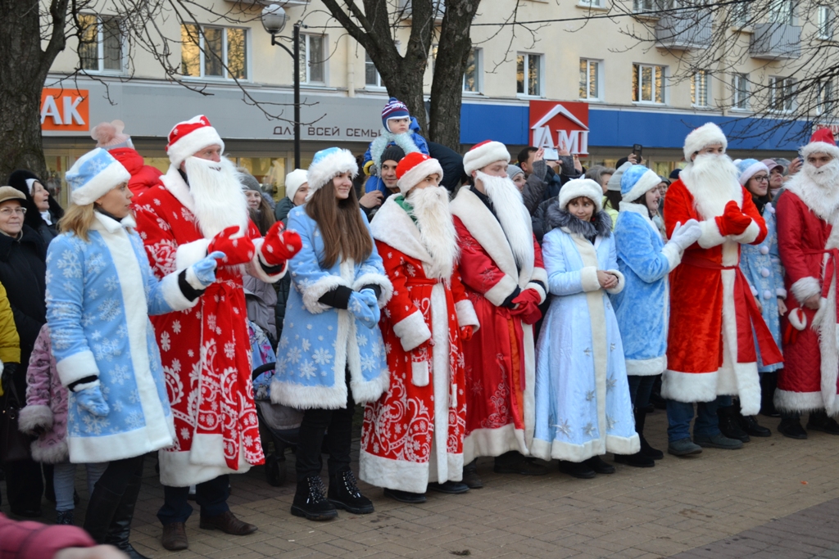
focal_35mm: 52
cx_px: 420
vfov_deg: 25.8
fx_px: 1224
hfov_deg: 37.8
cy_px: 280
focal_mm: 35
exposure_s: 1/80
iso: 400
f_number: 5
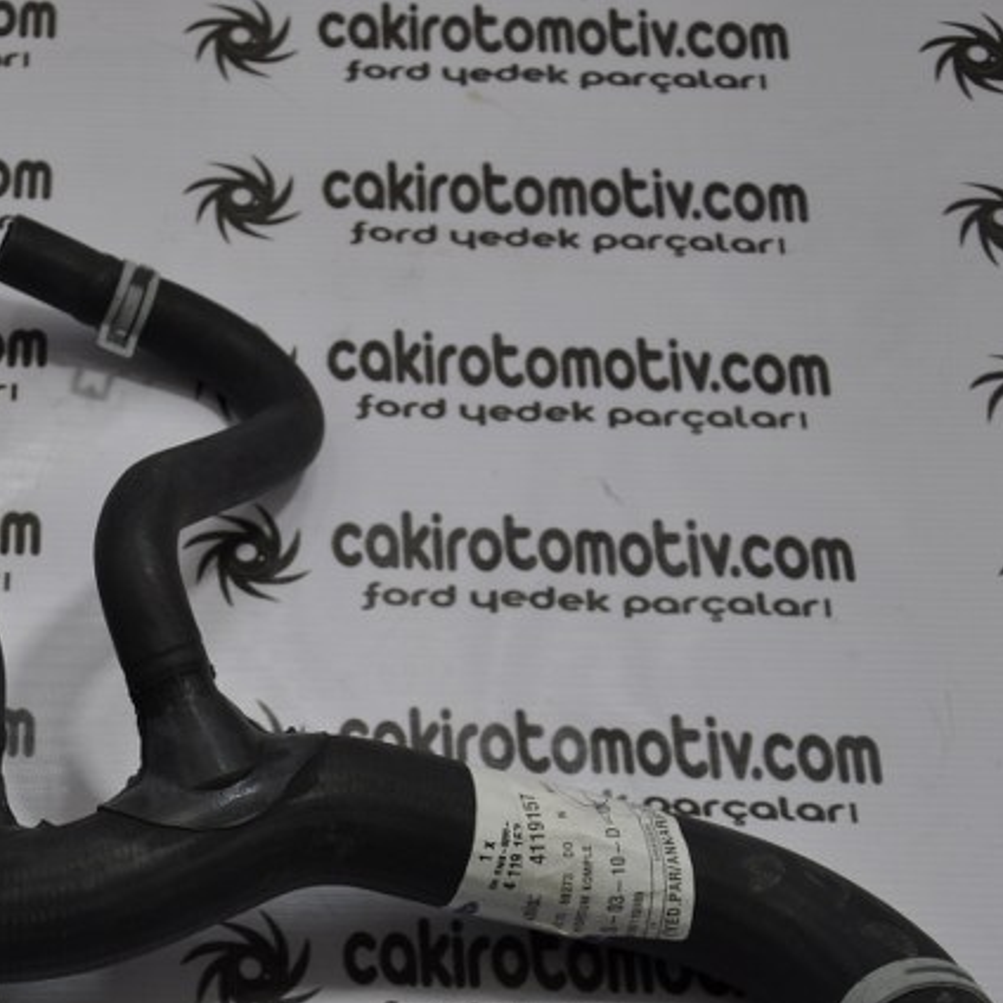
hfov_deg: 18.5
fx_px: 3016
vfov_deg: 18.8
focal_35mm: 92
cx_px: 71
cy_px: 705
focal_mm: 34
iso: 200
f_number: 4.2
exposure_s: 1/60
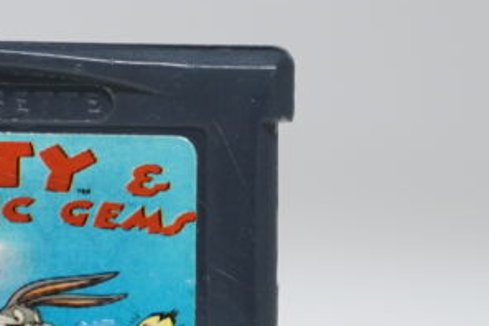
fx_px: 3844
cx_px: -38
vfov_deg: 4.9
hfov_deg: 7.2
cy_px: 227
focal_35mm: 283
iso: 640
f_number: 7.1
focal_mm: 70
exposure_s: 1/20
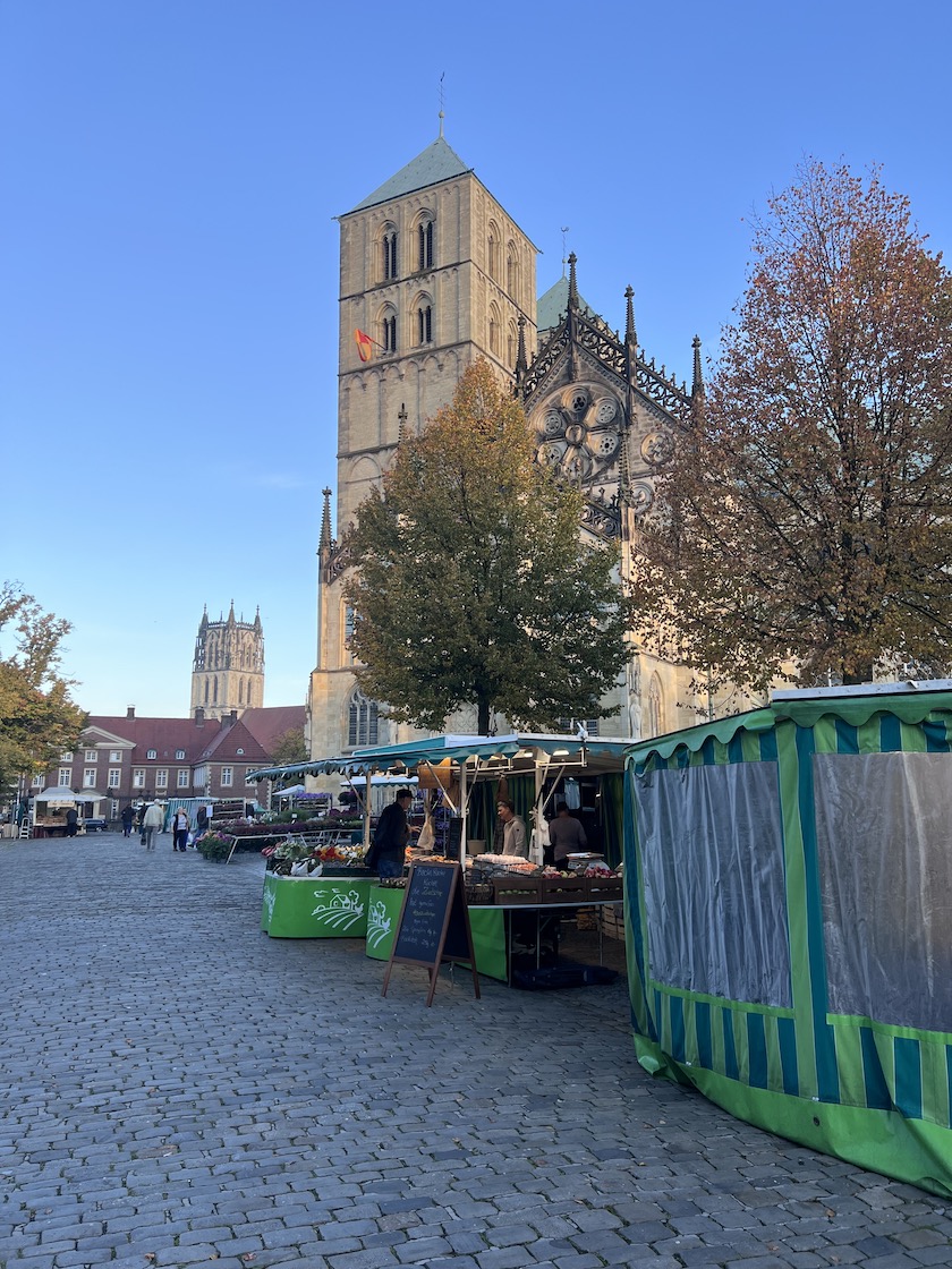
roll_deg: -0.4
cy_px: 634
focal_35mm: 26
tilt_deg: +10.7
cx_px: 476
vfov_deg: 67.3
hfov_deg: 53.1
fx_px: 953
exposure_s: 1/588
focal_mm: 5.7
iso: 50
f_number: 1.5
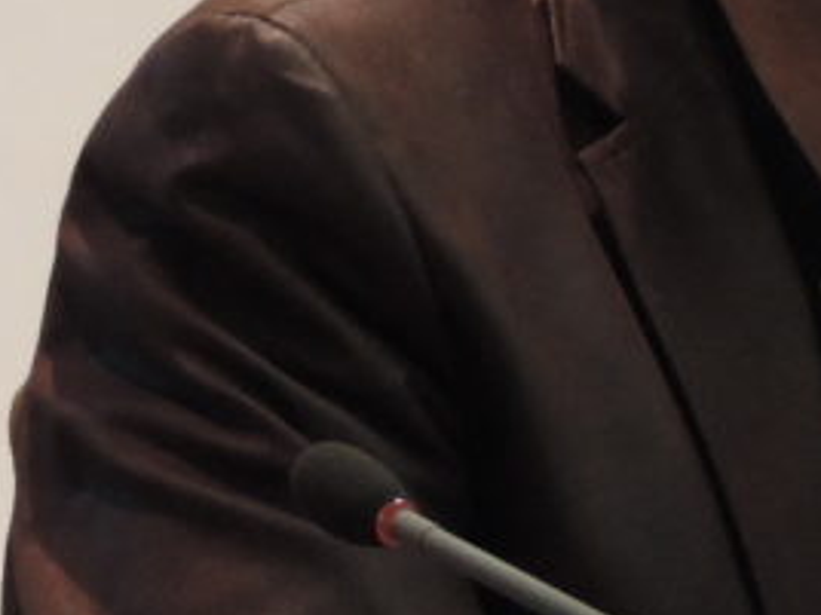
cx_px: 407
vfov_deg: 2.3
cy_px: 116
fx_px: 15416
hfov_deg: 3.1
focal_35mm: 650
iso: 800
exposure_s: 1/30
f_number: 4.5
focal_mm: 30.3
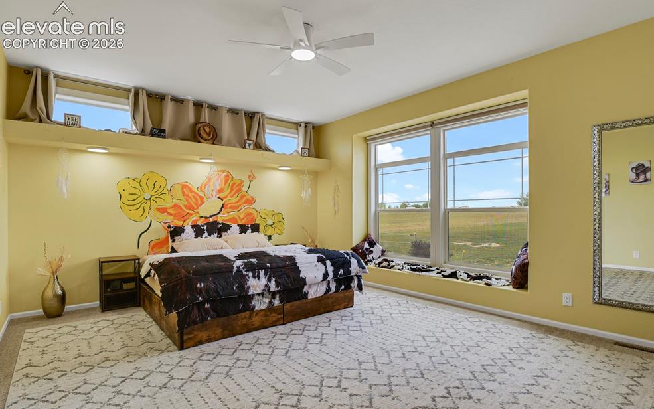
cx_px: 335
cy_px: 216
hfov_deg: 91.1
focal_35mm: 18
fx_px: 321
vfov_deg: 65.0
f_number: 8
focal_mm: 17
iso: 500
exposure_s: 1/20
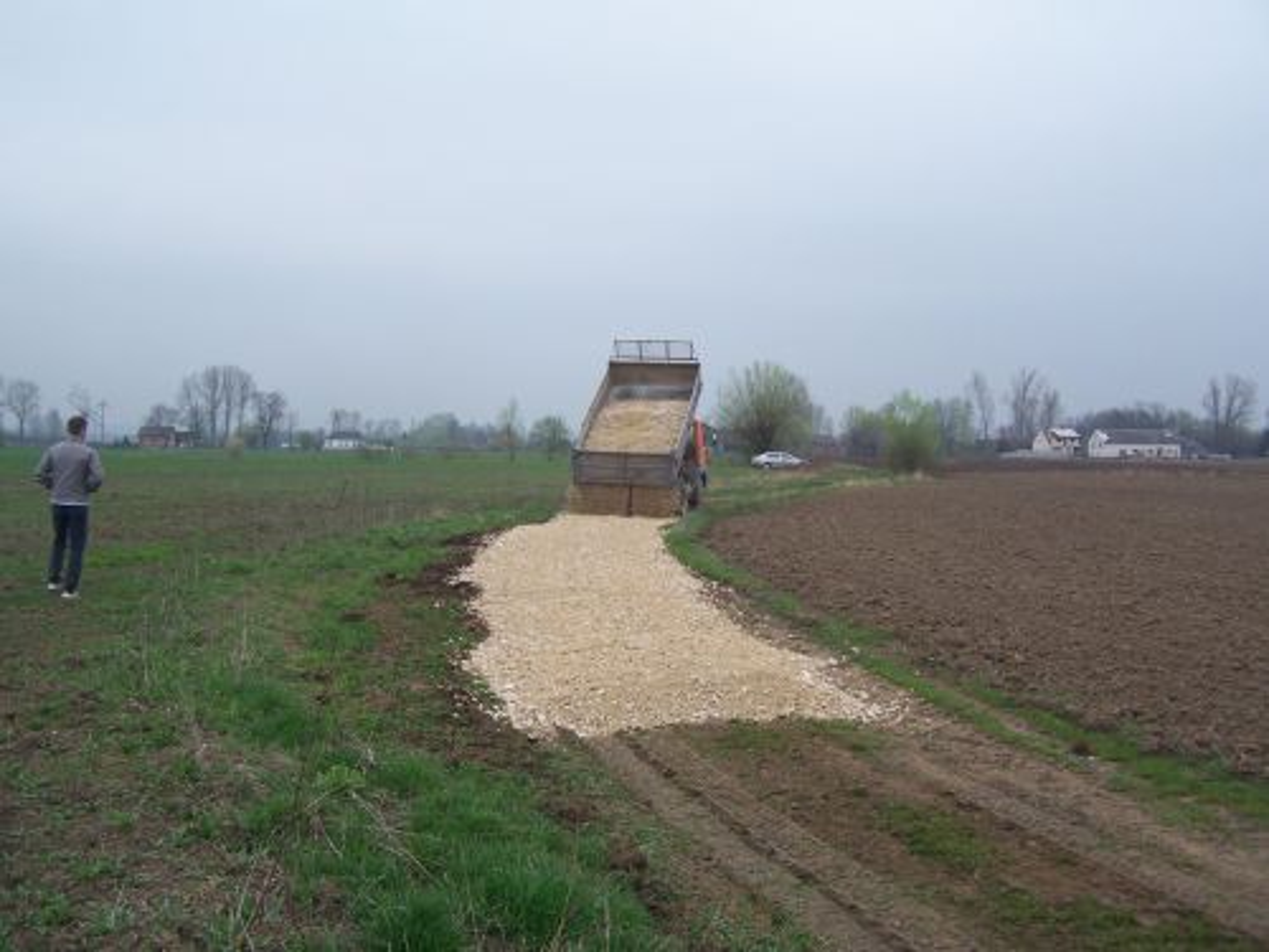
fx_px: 1393
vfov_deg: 37.7
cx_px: 634
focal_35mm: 38
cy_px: 476
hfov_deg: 49.0
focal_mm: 6.3
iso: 80
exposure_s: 1/400
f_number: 2.8
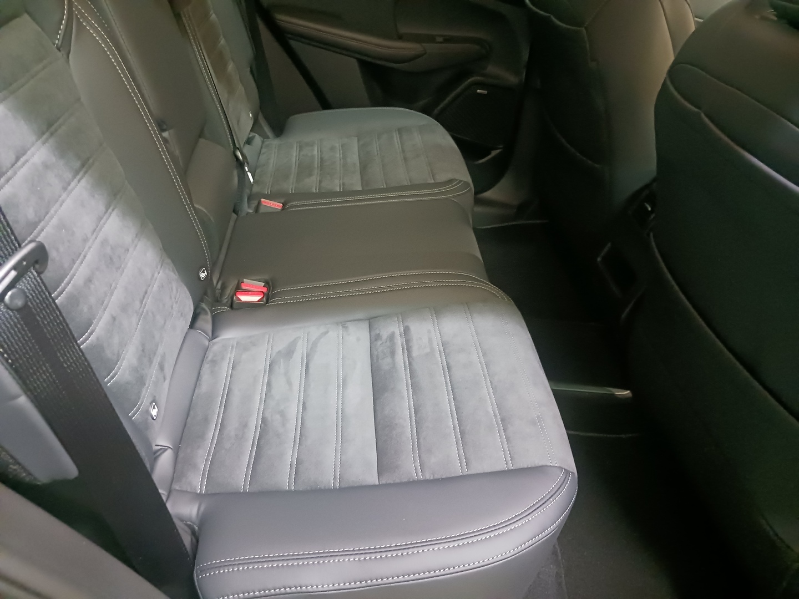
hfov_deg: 65.3
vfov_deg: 51.4
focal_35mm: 27
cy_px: 300
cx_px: 400
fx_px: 623
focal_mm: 4
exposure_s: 1/16.7
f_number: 1.8
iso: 2000
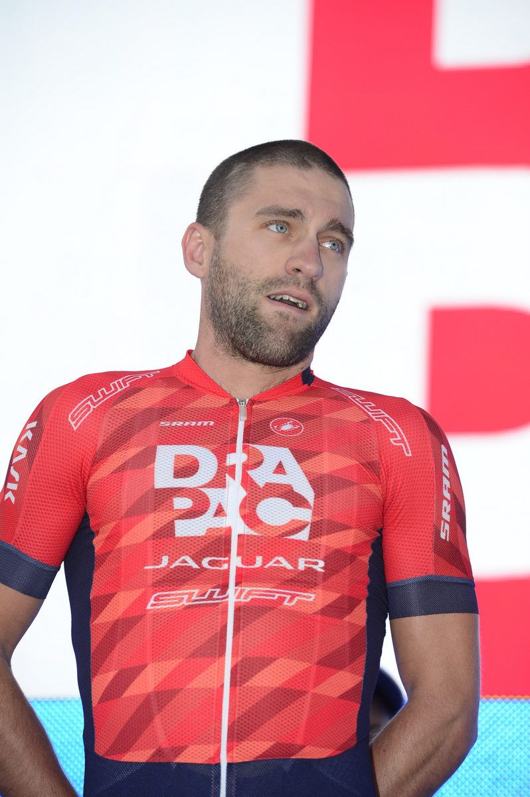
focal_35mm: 200
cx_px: 265
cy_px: 398
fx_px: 4424
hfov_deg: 6.9
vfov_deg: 10.3
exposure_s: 1/250
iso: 200
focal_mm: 200
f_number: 7.1
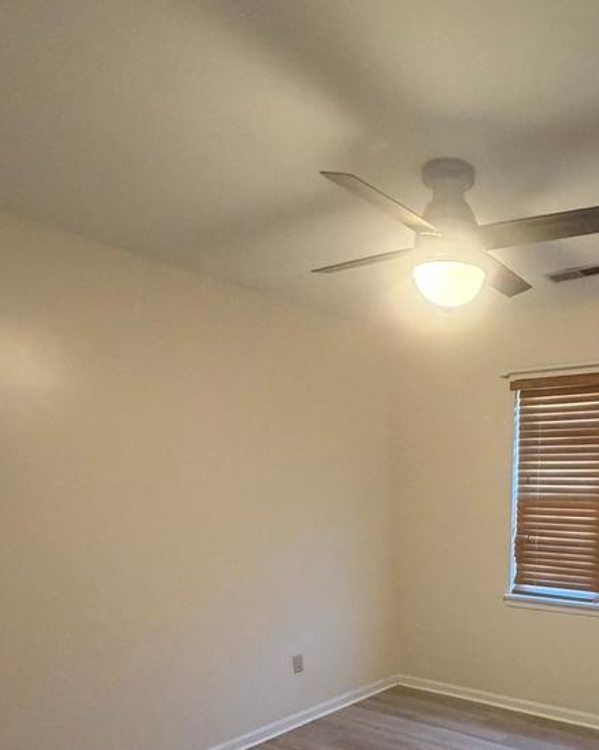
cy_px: 670
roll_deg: -0.7
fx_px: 599
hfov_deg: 50.1
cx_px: 477
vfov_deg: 55.8
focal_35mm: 27
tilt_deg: -17.6
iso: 400
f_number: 2.2
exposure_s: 1/60
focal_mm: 2.22
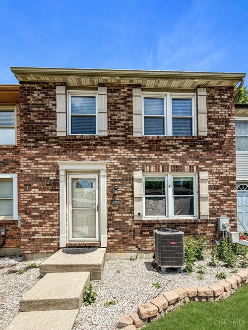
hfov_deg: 85.7
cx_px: 124
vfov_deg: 102.0
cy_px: 165
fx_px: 134
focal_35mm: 14
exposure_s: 1/800
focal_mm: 2.22
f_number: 2.2
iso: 20
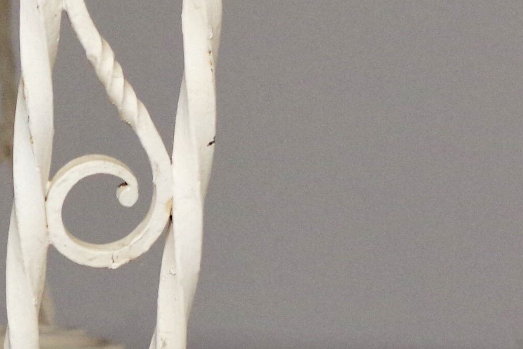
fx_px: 2281
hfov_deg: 12.7
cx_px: -149
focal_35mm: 157
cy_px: 146
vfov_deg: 8.7
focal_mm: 23.13
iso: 800
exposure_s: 1/60
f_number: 4
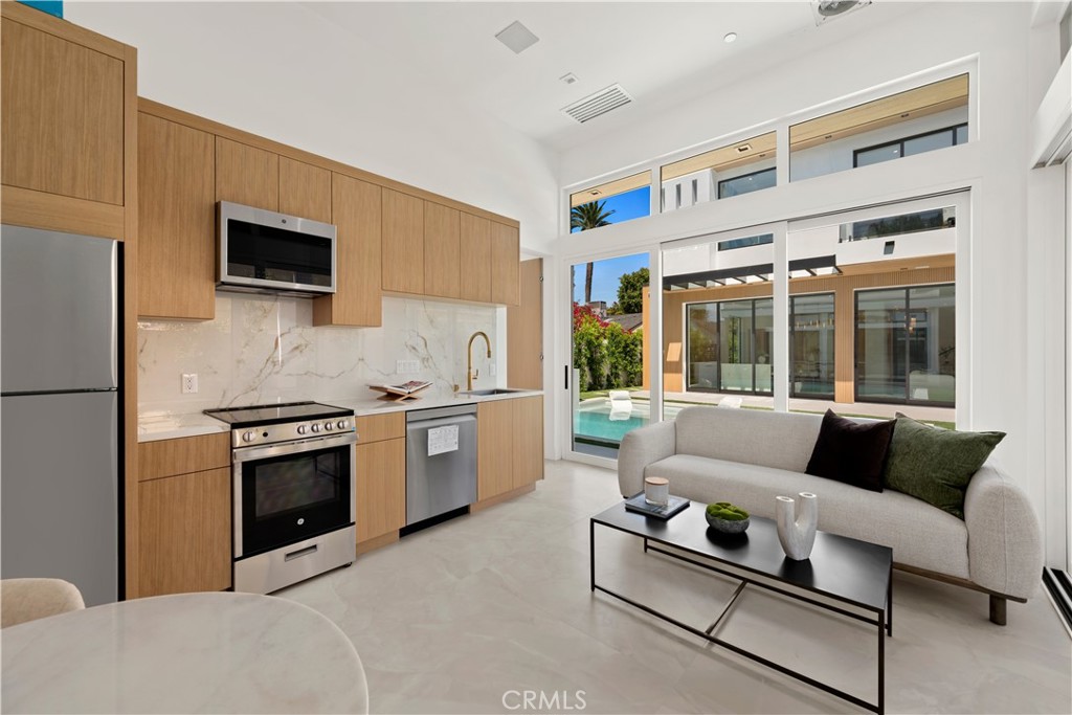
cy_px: 358
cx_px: 536
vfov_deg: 81.2
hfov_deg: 104.2
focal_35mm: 14
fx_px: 417
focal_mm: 14
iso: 100
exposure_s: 1/20
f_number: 8
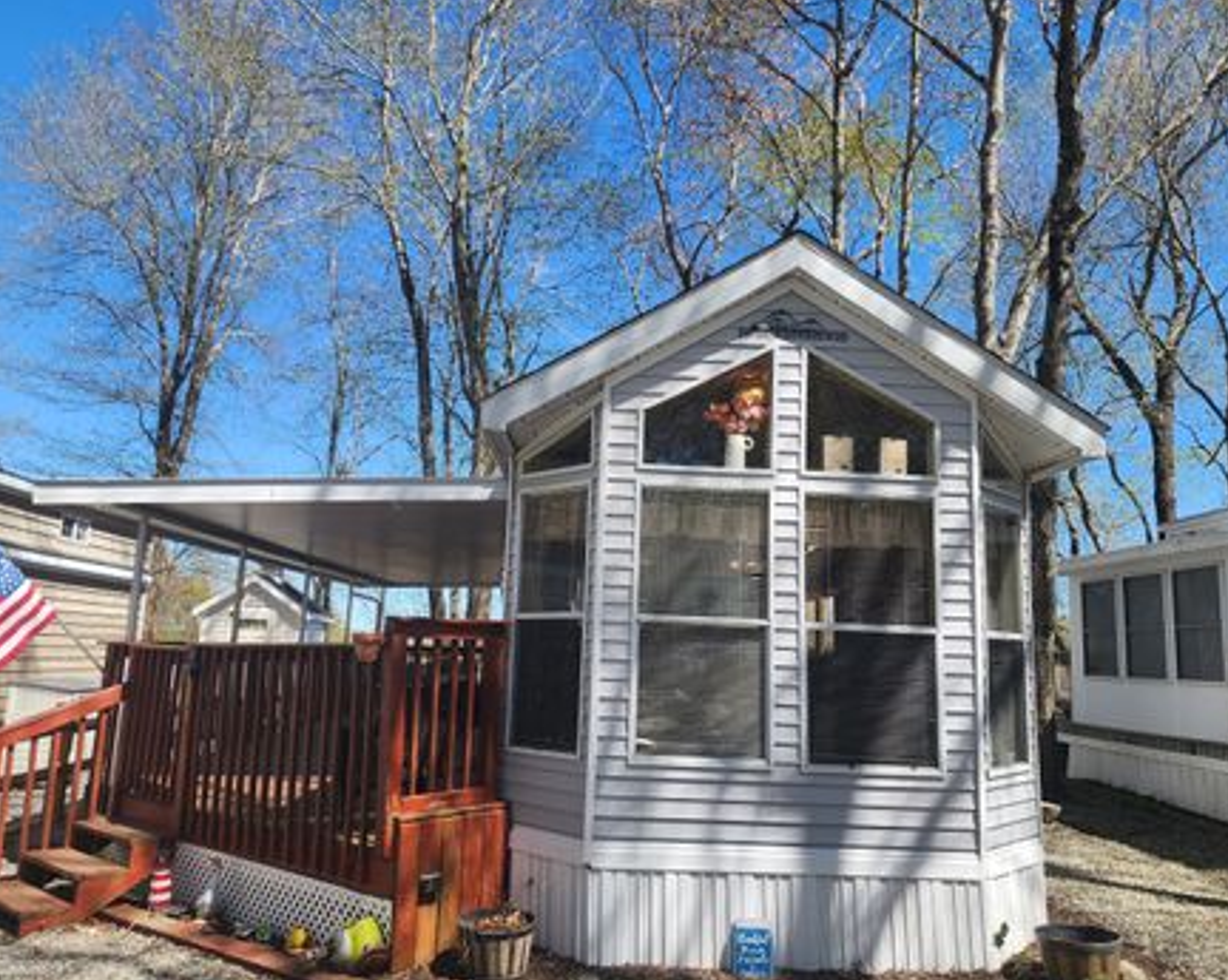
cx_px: 640
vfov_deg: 54.9
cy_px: 516
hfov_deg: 66.0
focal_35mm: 26
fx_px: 944
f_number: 1.8
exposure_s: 1/601
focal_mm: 6.4
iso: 12
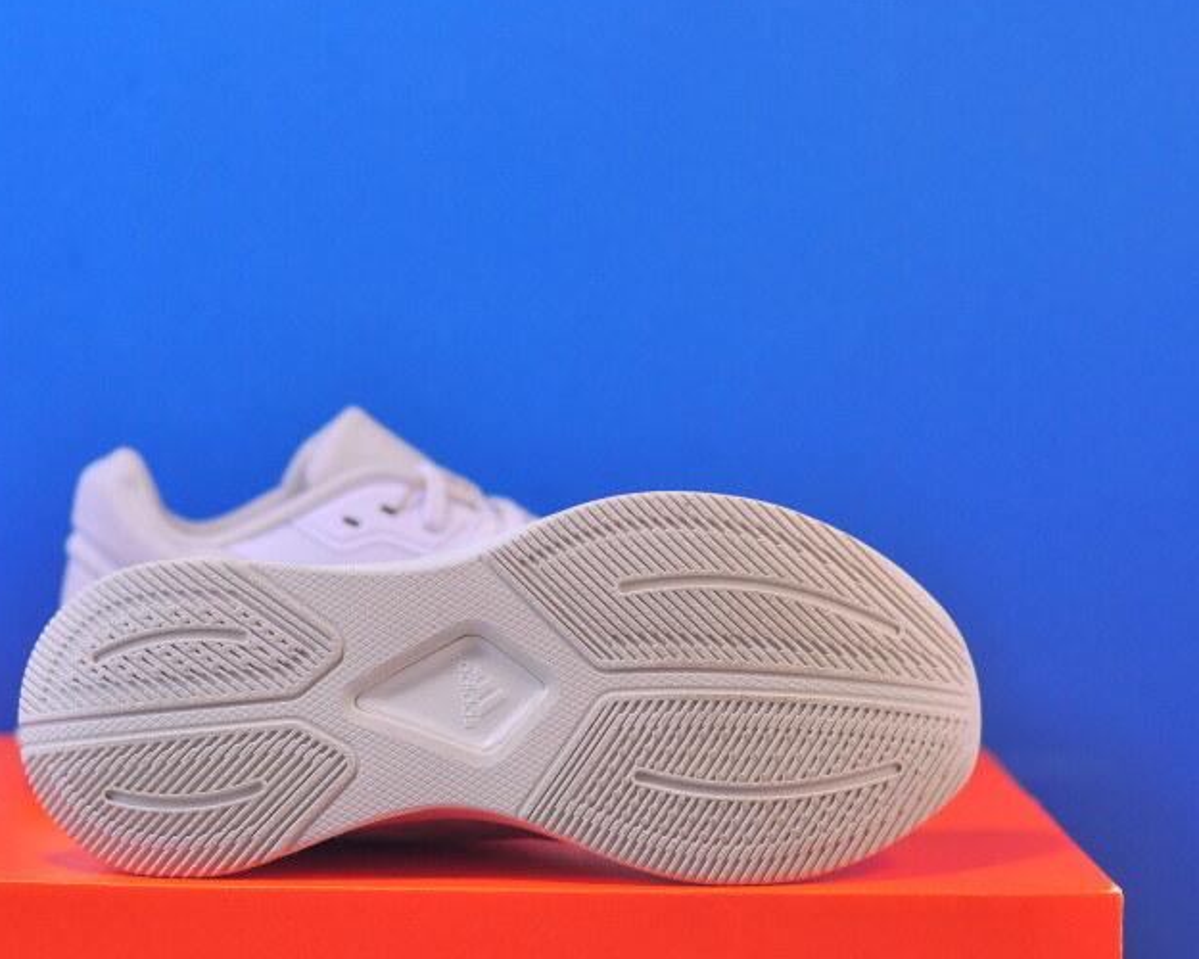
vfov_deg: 17.1
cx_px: 466
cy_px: 486
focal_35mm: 90
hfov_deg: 21.2
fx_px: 3194
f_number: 2.5
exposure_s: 1/320
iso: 250
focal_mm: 50
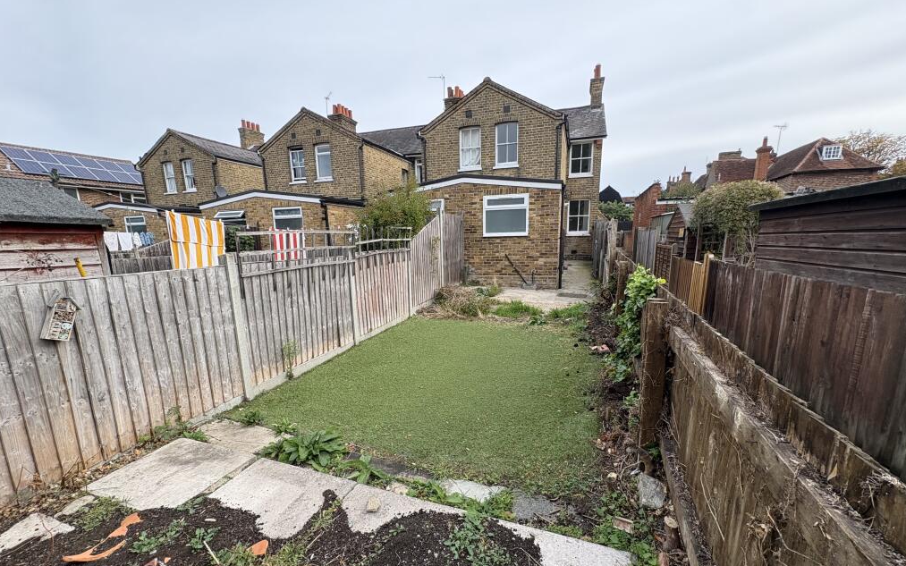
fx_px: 370
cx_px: 454
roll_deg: +1.8
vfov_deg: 74.6
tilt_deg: -11.0
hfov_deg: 101.5
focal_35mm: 15
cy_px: 311
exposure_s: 1/544
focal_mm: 2.22
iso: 64
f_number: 2.2
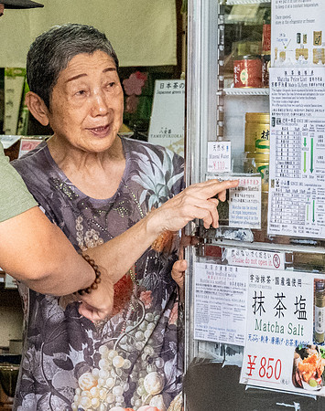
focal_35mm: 250
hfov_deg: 6.1
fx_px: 3032
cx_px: 80
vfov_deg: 7.8
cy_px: 205
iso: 5000
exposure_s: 1/400
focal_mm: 70
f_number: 8
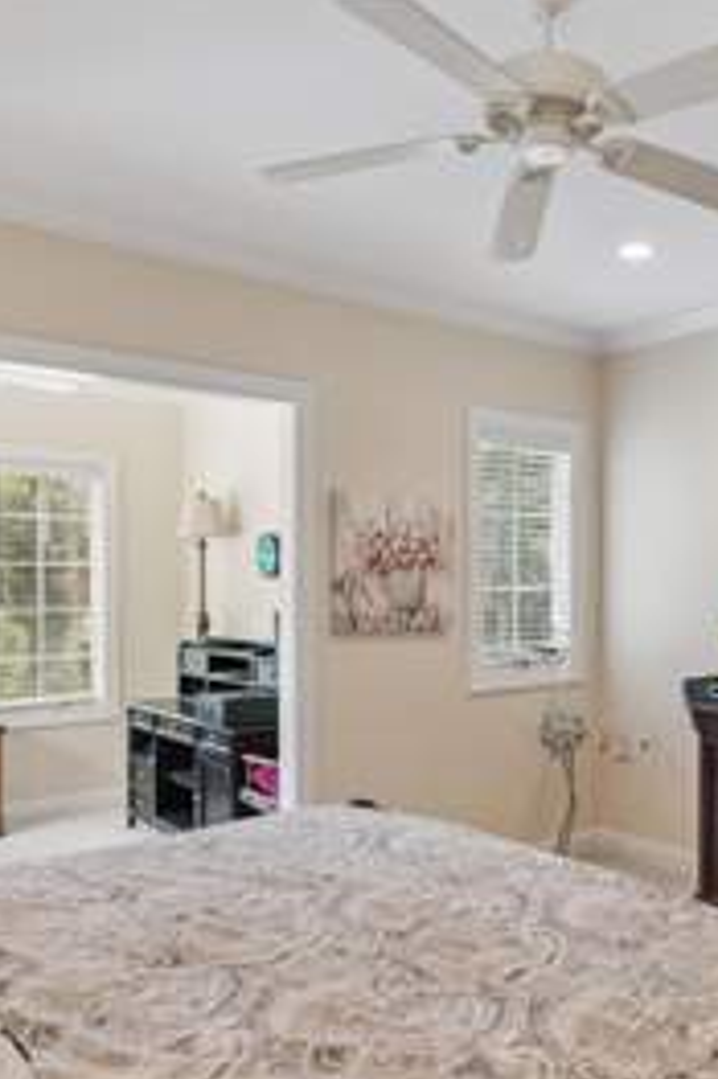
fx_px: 929
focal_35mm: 31
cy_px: 570
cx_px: 570
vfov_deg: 60.3
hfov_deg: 40.6
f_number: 8
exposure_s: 1/10
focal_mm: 17
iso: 250
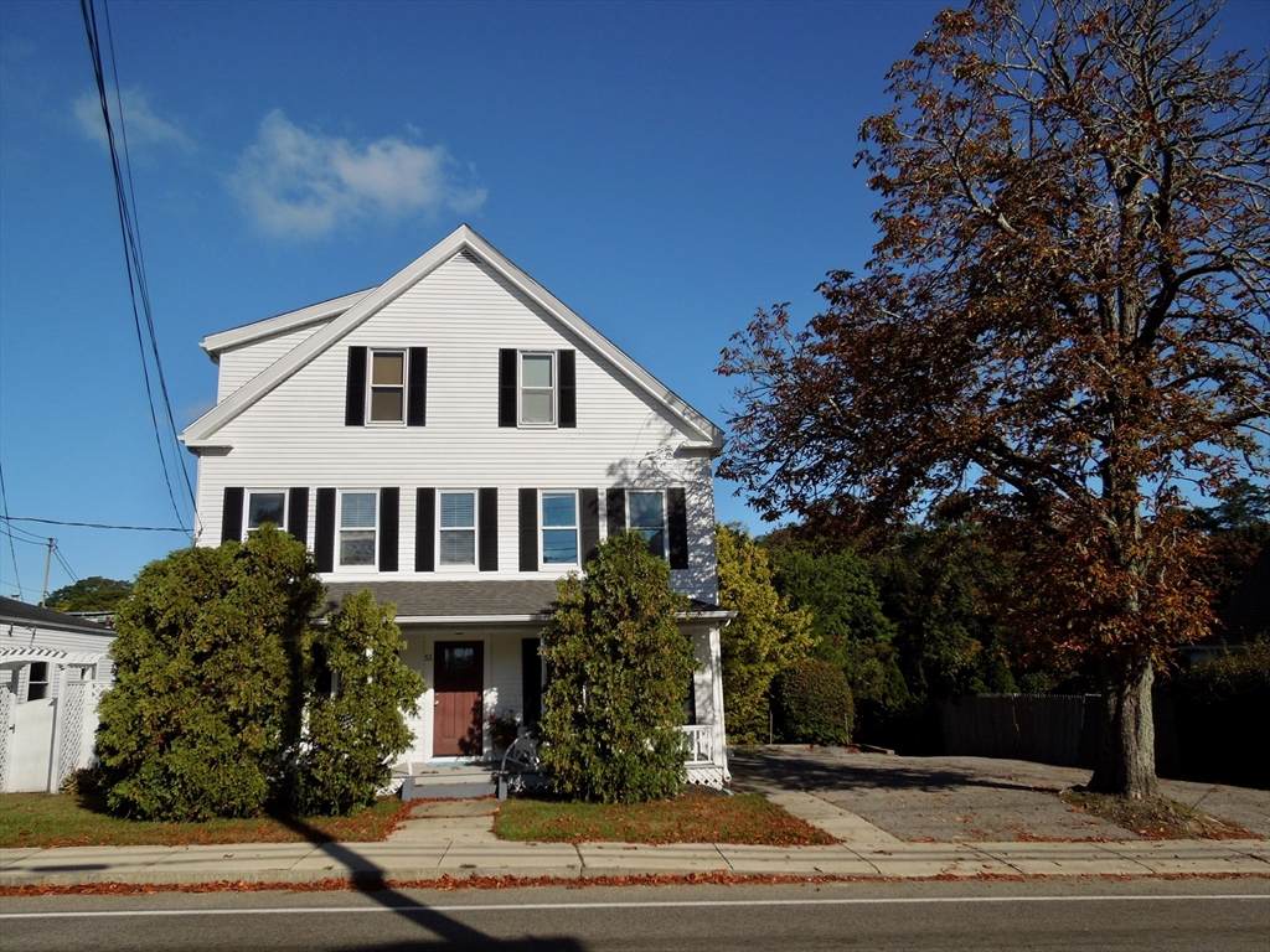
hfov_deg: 69.4
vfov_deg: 54.9
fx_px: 917
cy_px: 476
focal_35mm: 25
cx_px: 635
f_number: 6.6
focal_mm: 4.5
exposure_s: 1/640
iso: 100
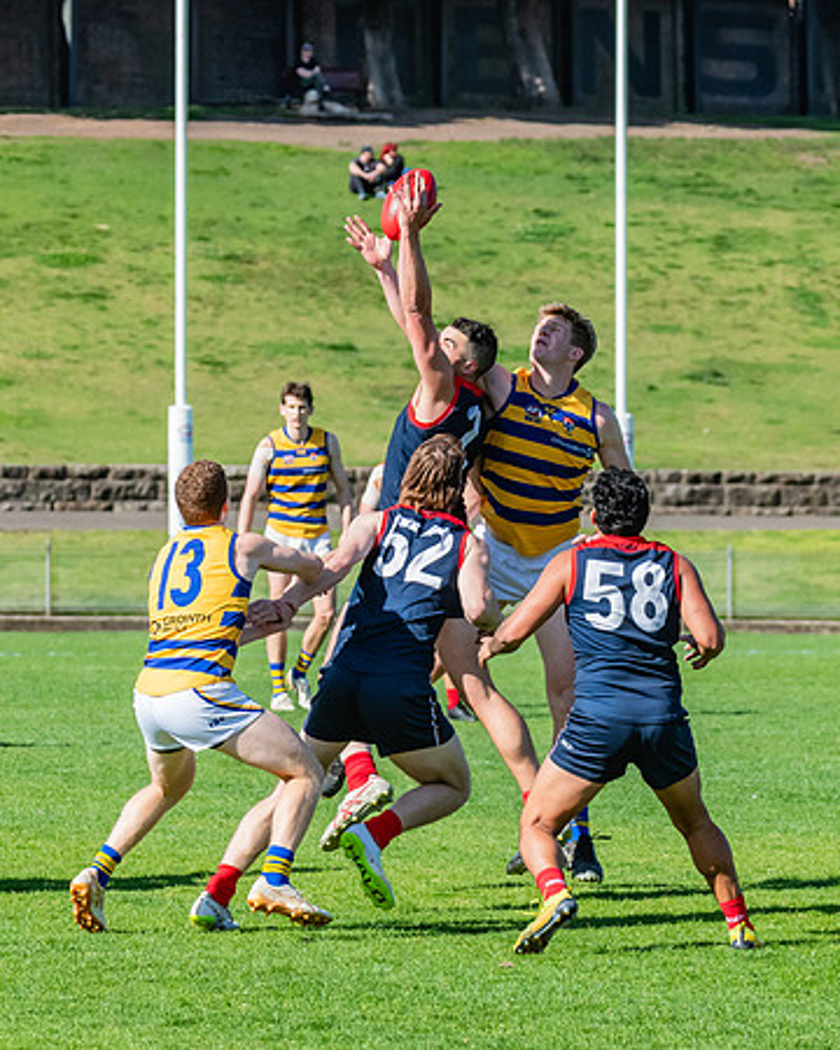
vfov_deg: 5.8
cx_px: 507
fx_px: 10336
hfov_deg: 4.7
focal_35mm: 333
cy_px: 494
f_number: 8
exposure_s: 1/1600
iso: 800
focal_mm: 170
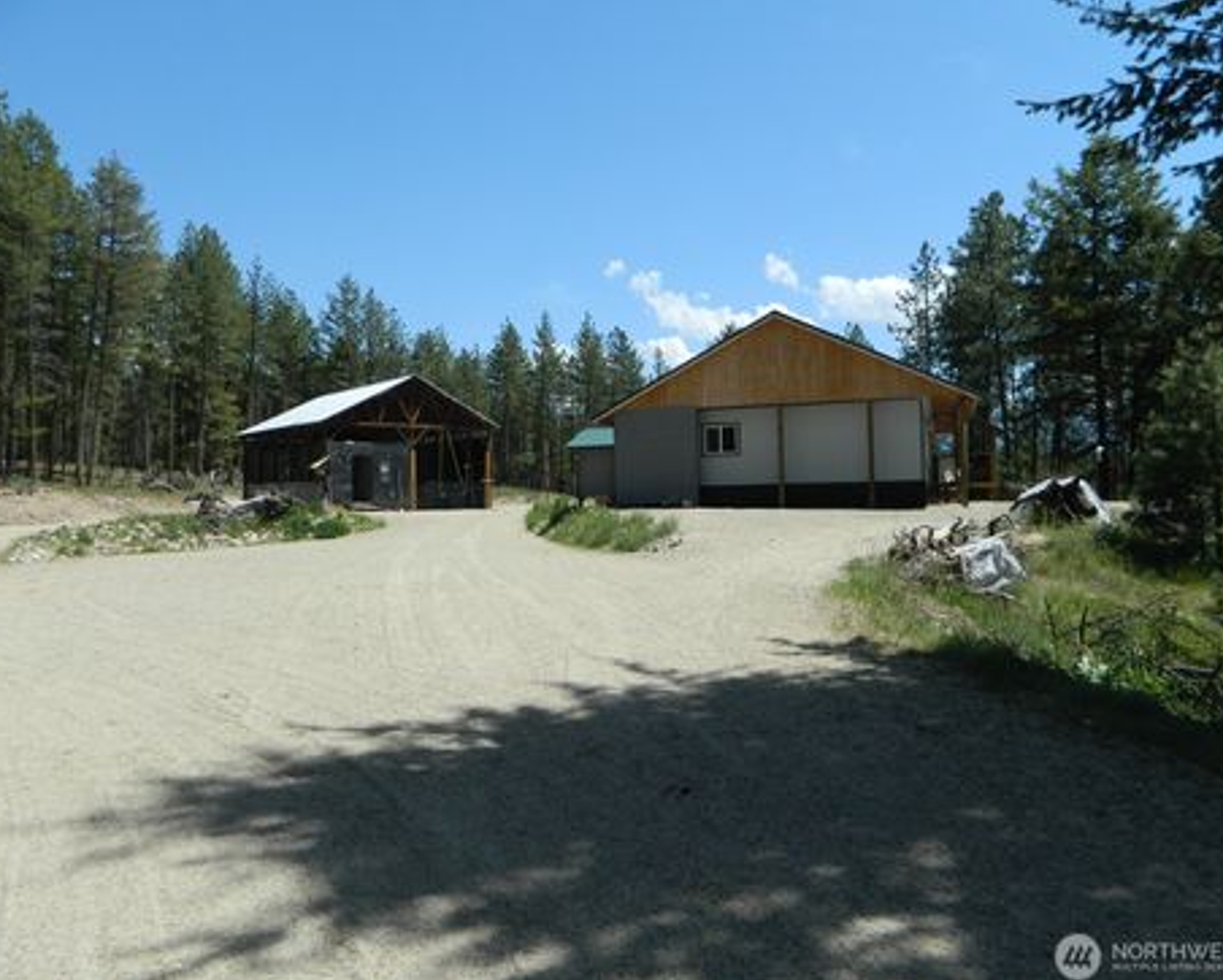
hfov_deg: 64.0
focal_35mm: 27
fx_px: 978
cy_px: 483
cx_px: 598
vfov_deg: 53.2
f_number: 8.7
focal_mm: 4.5
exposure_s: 1/160
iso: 80
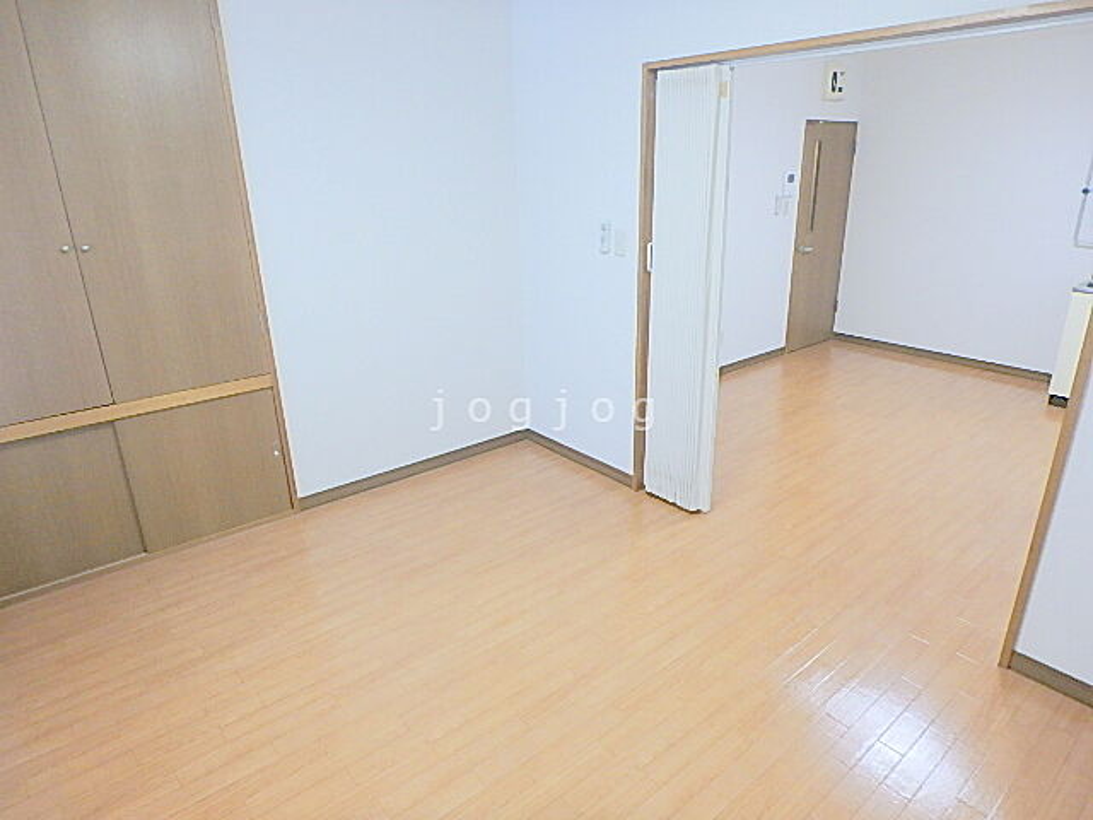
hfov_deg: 79.0
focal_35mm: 21
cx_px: 546
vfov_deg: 63.4
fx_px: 663
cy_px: 410
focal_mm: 3.7
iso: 200
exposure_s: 1/40
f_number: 3.5
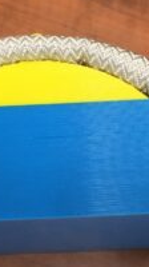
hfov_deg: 15.2
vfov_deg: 26.9
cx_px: 59
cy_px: 152
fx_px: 557
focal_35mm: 79
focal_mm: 4.15
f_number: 2.2
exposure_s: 1/30
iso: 80
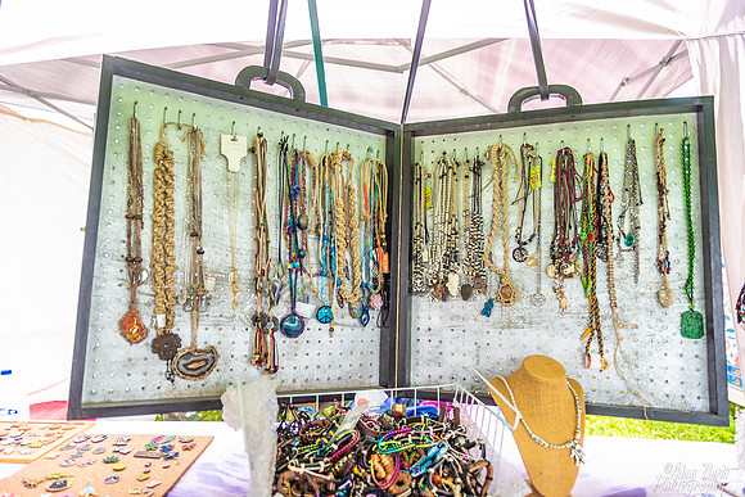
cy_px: 248
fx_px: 497
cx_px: 372
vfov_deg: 53.2
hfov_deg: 73.7
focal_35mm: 24
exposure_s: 1/125
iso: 100
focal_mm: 24
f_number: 2.8
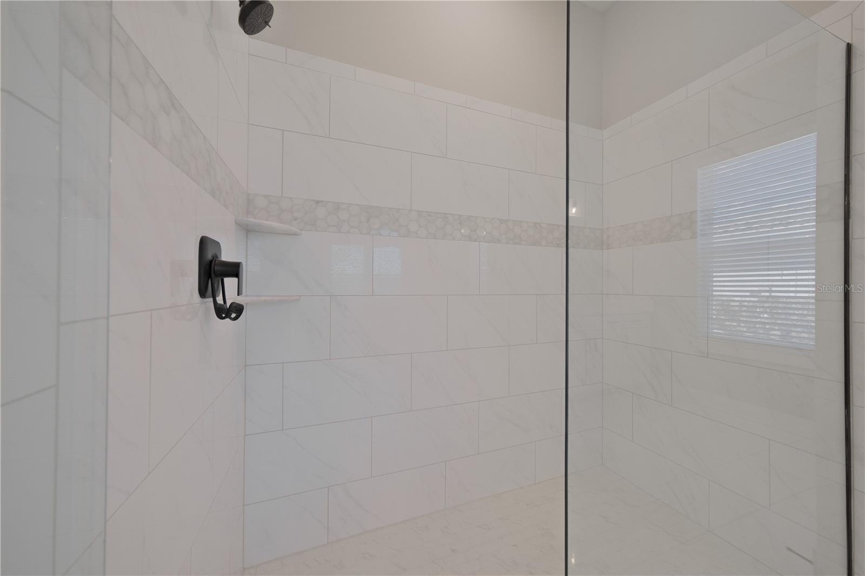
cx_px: 432
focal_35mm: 12
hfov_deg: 112.6
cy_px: 288
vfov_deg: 90.0
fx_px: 288
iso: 640
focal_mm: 8
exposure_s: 1/125
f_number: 4
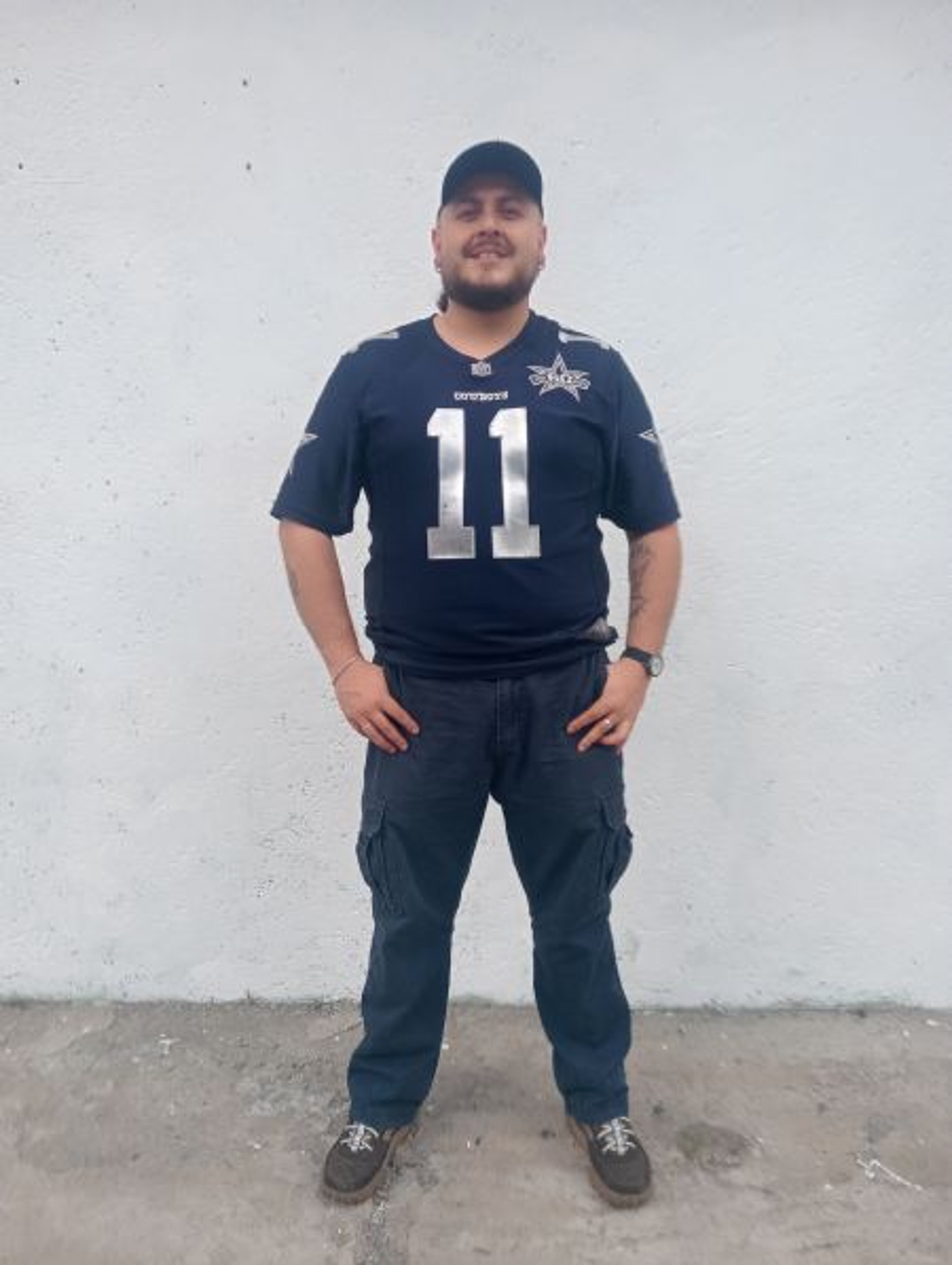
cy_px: 632
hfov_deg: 49.8
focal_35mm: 28
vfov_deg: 63.4
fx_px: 1025
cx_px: 476
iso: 104
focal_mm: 3.98
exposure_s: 1/187
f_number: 1.8
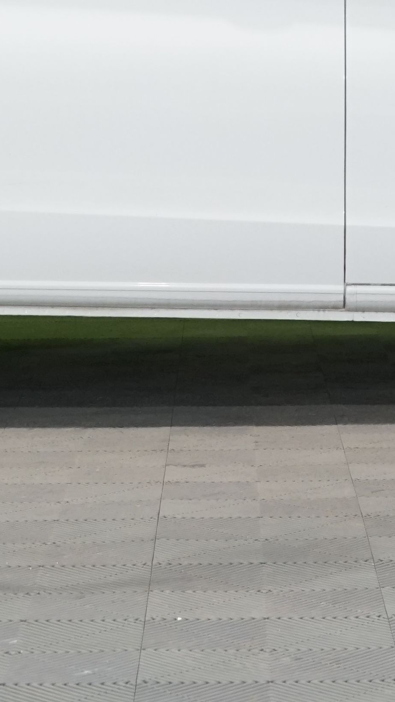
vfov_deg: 15.9
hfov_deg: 9.3
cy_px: -90
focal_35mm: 131
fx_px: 2438
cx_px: 250
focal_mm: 34
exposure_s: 1/125
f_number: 4
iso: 1600
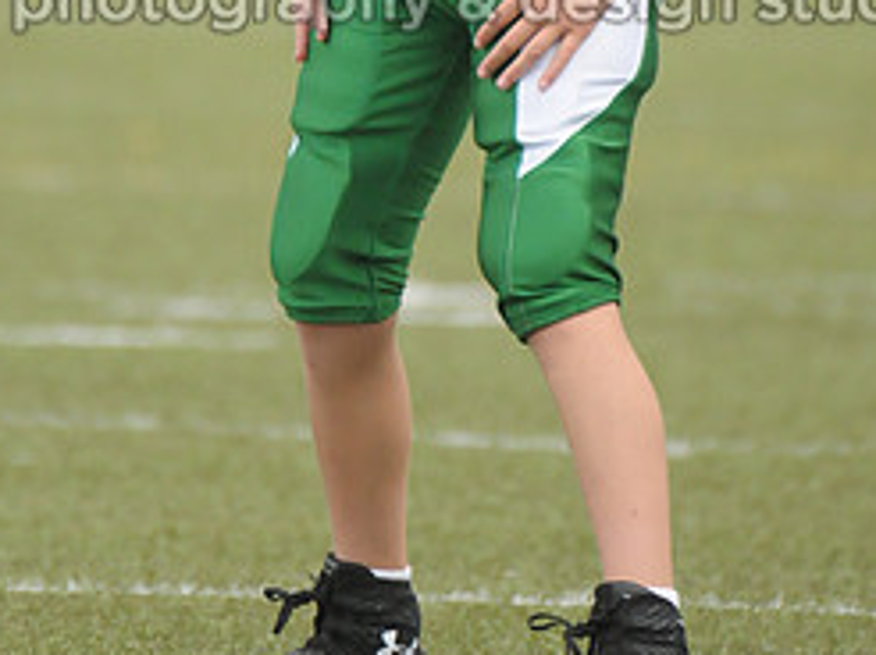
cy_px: -171
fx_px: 34383
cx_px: 468
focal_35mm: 1360
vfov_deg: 1.1
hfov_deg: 1.5
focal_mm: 400
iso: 1600
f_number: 4
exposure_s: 1/3200
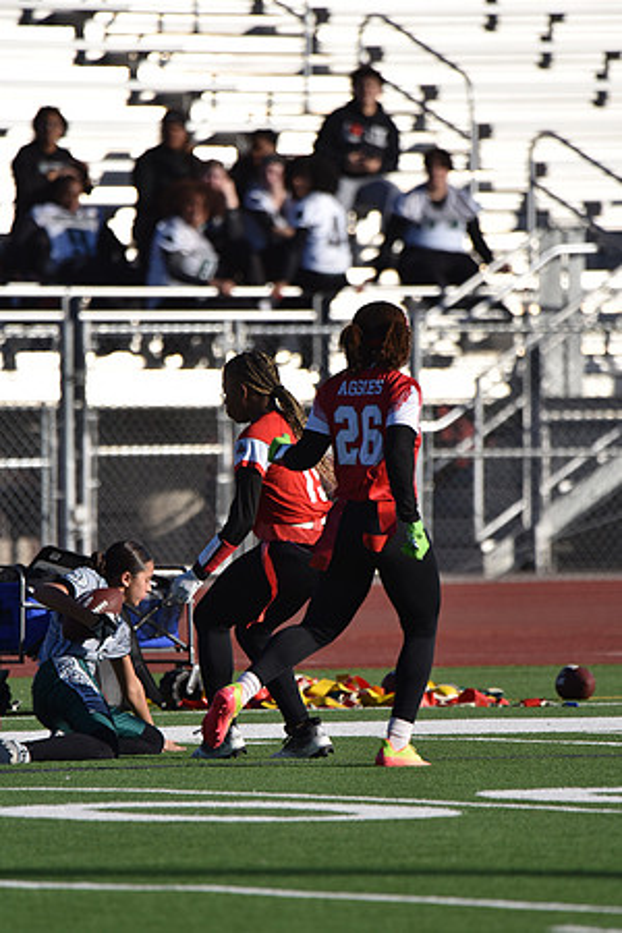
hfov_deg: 2.3
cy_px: 466
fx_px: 15549
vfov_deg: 3.4
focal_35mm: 600
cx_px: 311
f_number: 6.3
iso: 180
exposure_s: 1/1000
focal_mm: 600
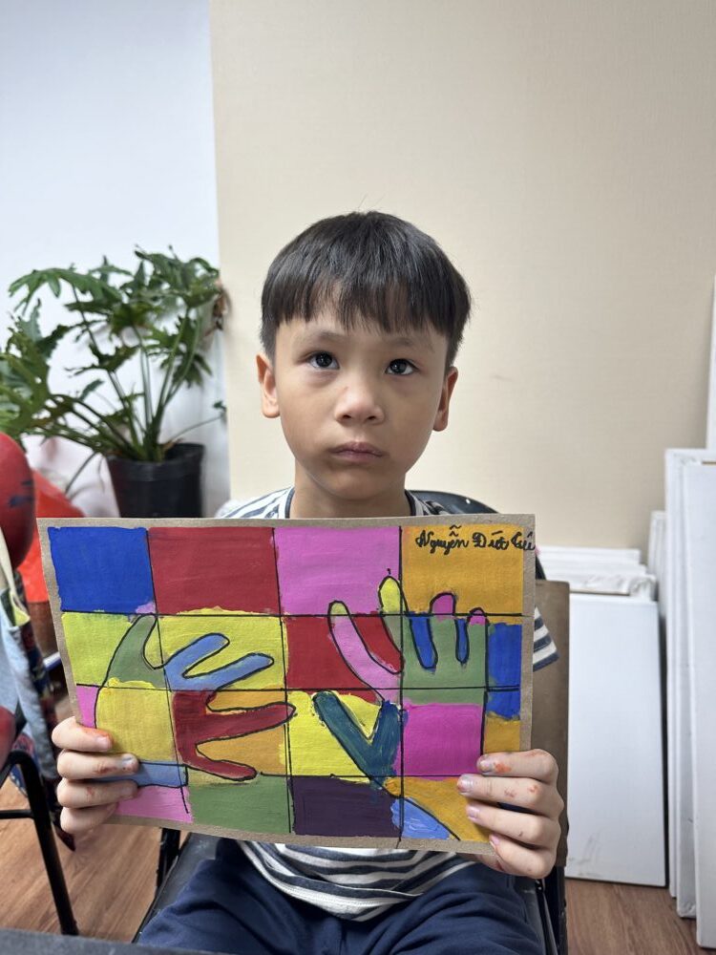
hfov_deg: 56.8
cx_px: 358
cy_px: 478
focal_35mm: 24
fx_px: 662
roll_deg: +0.0
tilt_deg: -11.3
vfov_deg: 71.6
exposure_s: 1/100
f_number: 1.78
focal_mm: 6.86
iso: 160
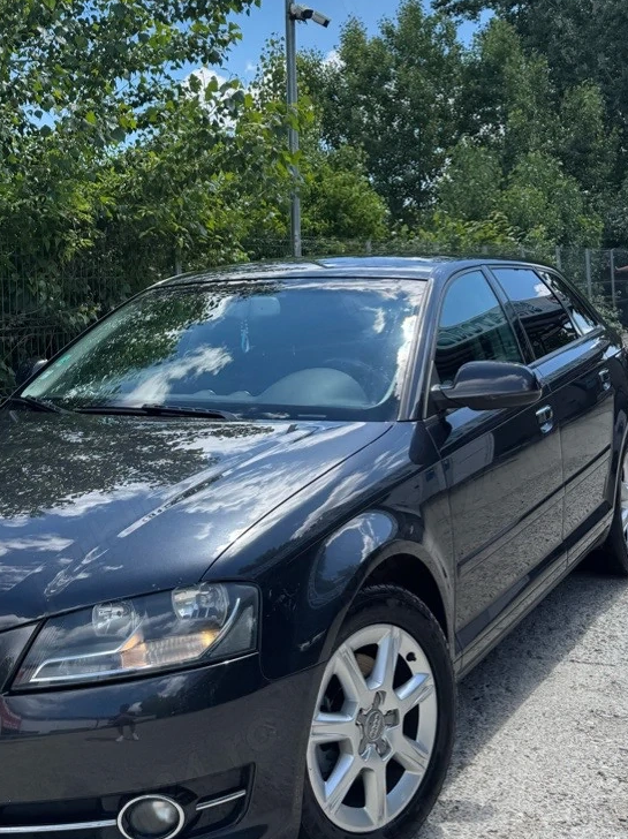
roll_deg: +2.8
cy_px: 255
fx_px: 1066
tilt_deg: +0.1
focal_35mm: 44
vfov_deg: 42.2
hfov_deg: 32.7
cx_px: 230
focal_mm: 6.76
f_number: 1.78
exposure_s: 1/3096
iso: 80
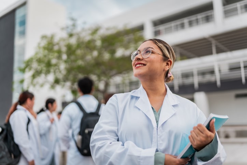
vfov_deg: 37.9
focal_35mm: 35
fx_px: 240
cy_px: 82
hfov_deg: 54.4
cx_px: 124
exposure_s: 1/1000
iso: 50
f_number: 1.2
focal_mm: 35
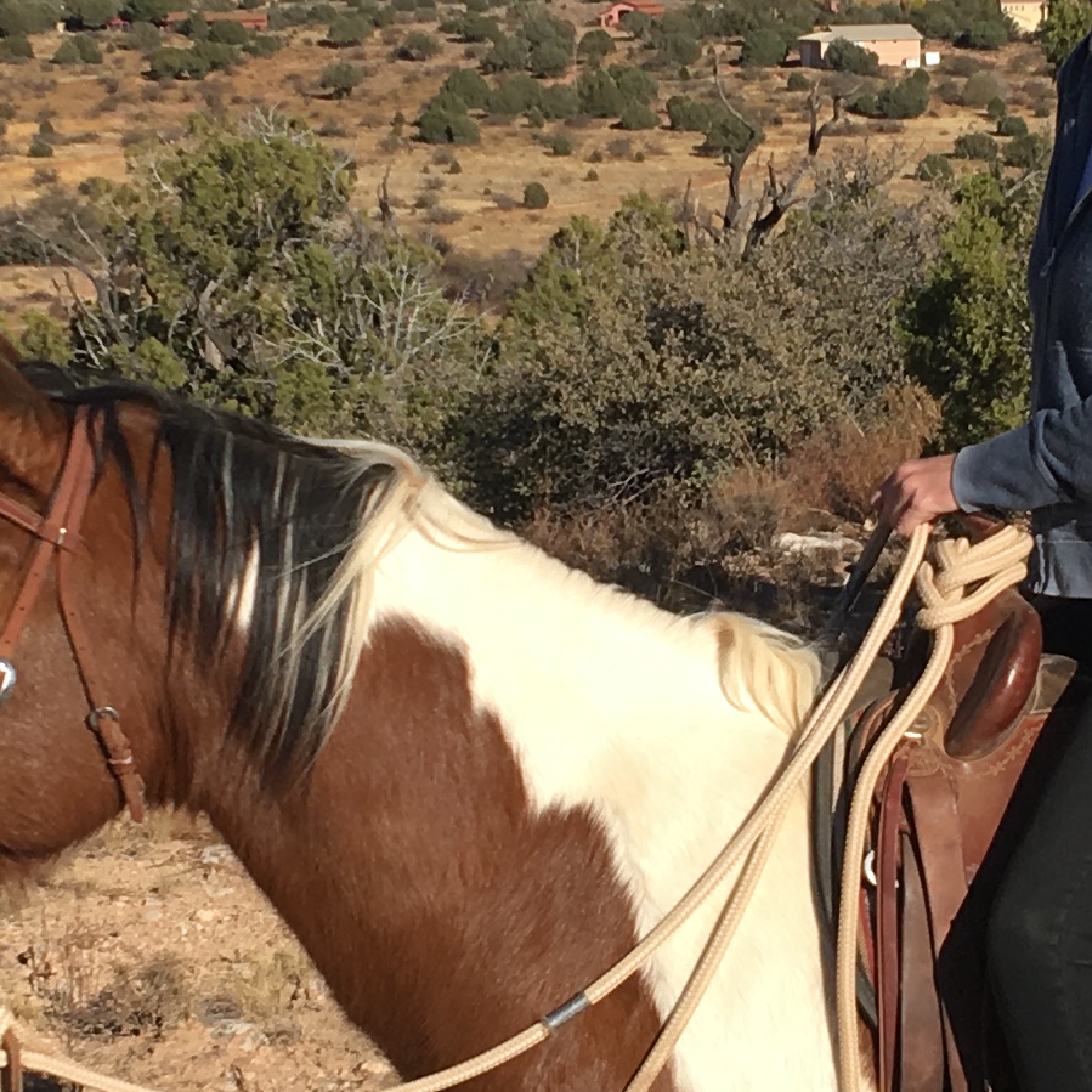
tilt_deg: -5.3
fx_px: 4104
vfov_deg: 15.2
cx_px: 702
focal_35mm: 115
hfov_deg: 15.1
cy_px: 491
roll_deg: +1.7
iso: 25
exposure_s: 1/1789
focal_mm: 4.15
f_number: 2.2
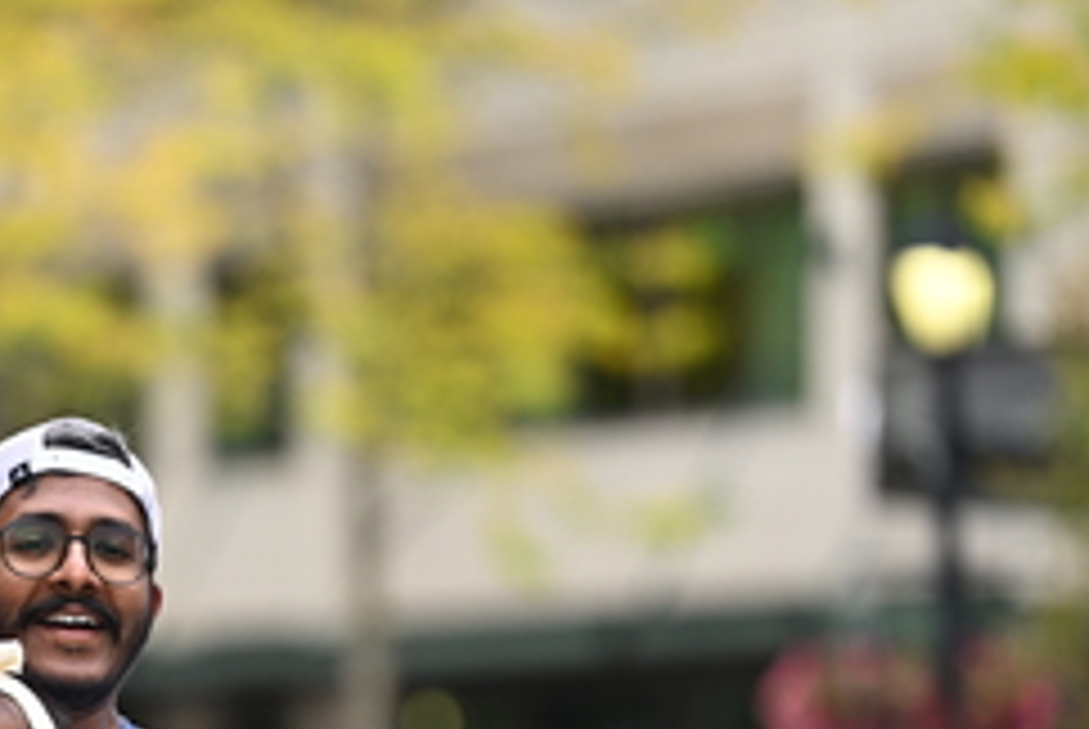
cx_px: 148
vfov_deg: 3.8
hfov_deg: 5.7
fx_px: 10994
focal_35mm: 363
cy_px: 799
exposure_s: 1/1600
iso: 640
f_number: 2.8
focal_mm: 160
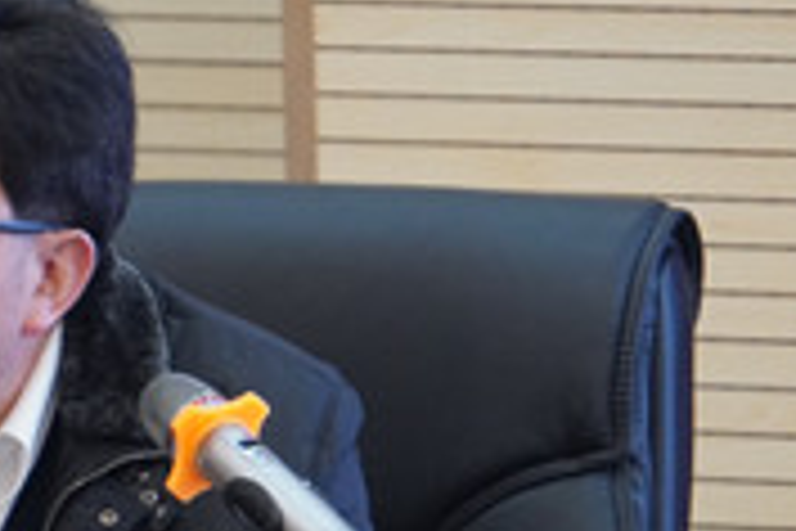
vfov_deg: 1.5
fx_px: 19722
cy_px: 313
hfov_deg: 2.3
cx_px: 184
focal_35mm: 892
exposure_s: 1/60
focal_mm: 210
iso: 2500
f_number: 6.3
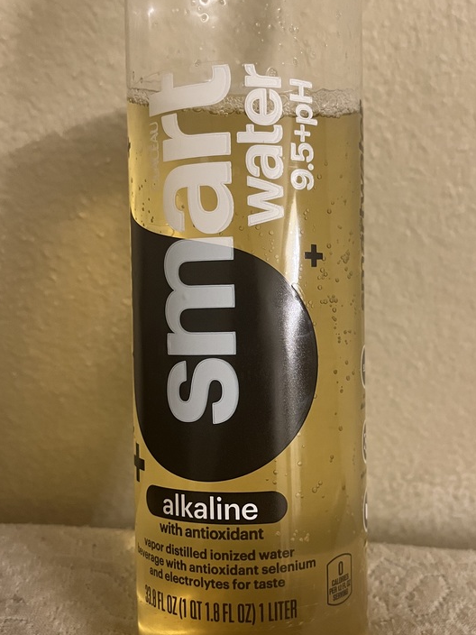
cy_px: 345
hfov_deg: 41.5
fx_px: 623
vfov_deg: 53.9
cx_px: 301
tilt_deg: -25.3
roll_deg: -3.0
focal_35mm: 34
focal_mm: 5.1
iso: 400
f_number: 1.6
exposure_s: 1/60
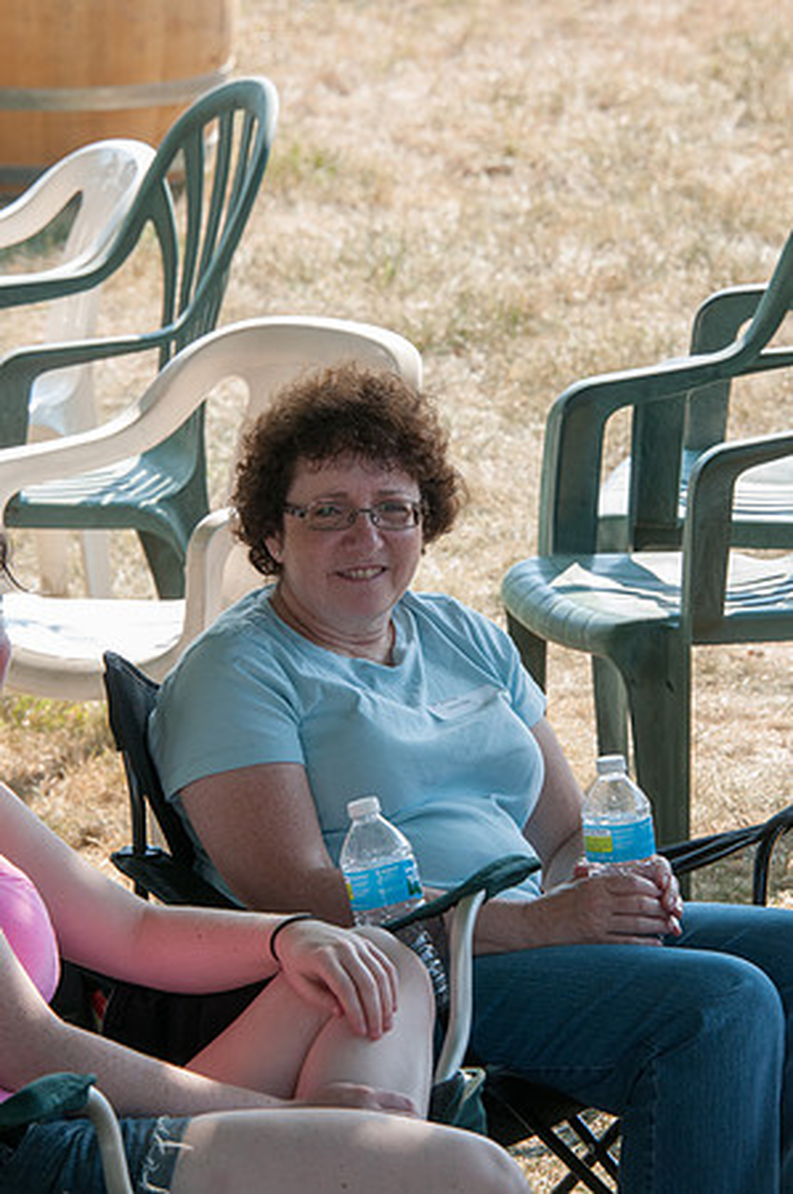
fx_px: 6706
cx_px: 396
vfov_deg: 10.2
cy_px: 597
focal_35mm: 202
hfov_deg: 6.8
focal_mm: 135
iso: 500
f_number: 8
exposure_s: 1/200
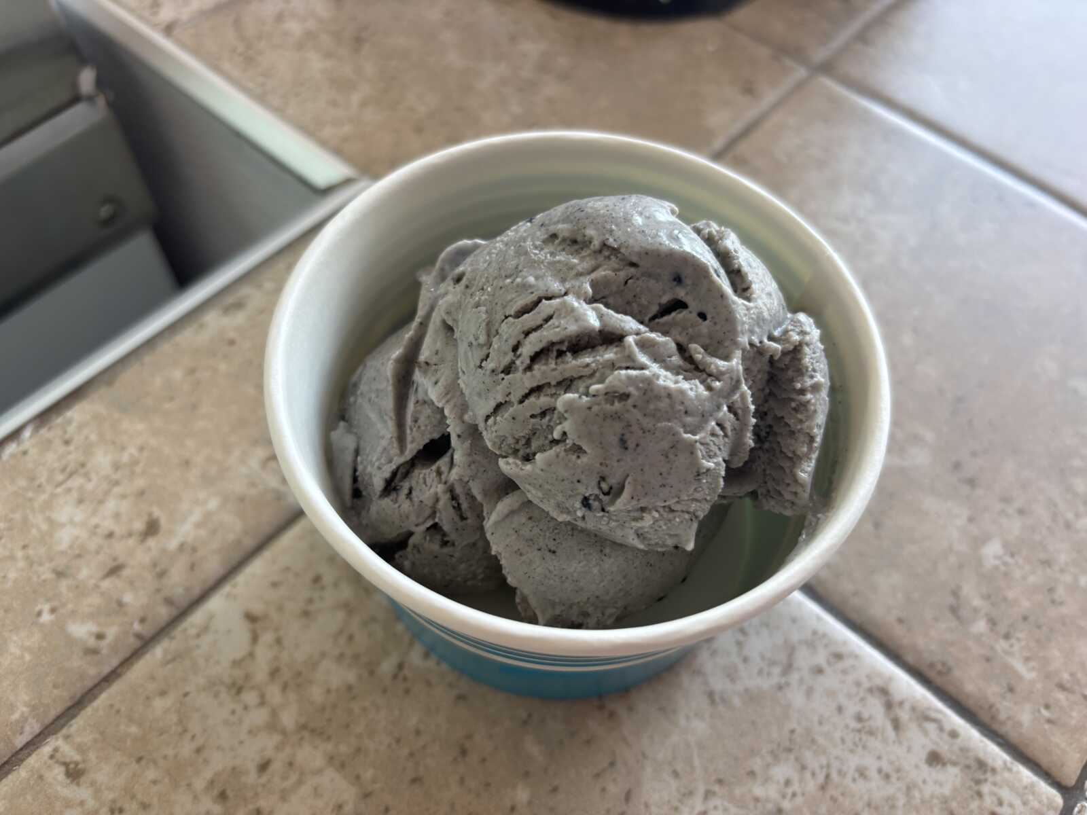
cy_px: 408
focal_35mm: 26
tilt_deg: -57.1
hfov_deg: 67.3
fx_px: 816
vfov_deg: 53.1
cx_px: 544
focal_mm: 5.96
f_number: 1.6
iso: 80
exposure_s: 1/120
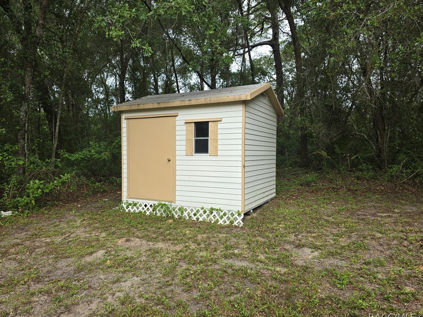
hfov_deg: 71.6
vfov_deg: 56.8
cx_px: 207
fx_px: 293
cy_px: 159
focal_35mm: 24
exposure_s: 1/174
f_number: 1.7
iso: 12
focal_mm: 6.3
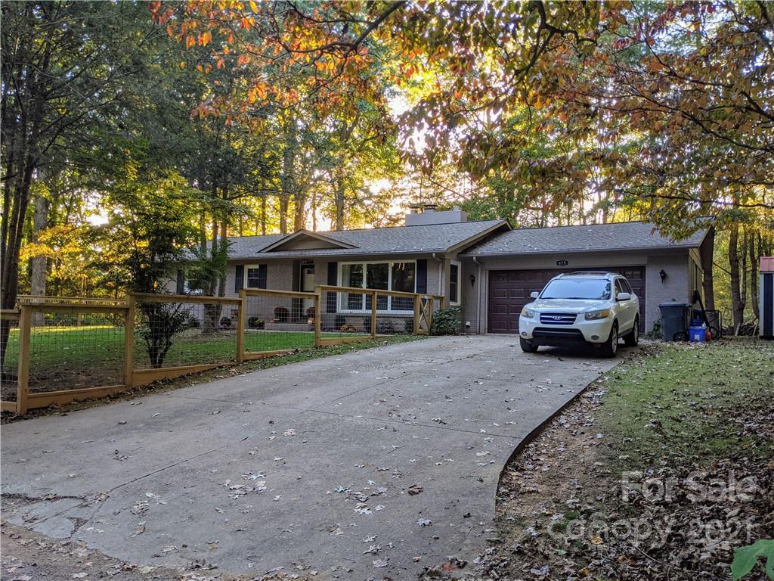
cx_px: 387
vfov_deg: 51.4
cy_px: 290
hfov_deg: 65.3
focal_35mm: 27
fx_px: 604
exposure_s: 1/104
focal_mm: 4.38
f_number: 1.73
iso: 47
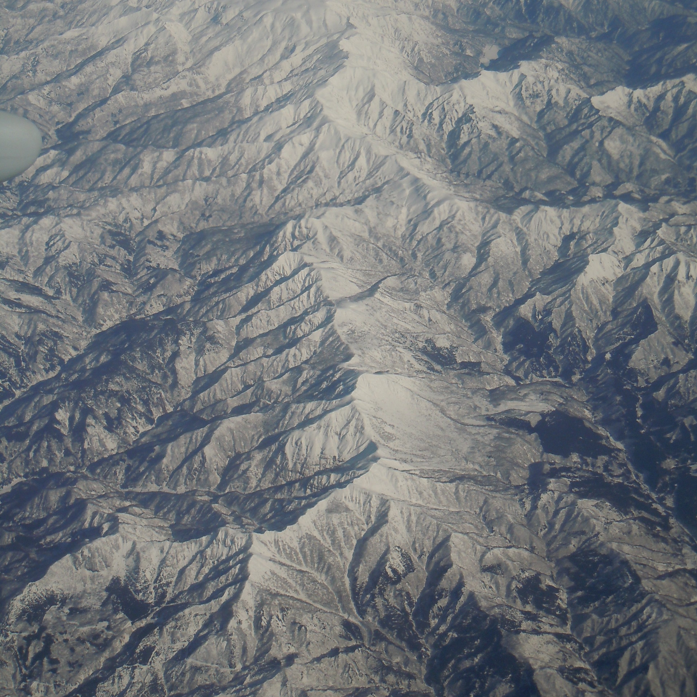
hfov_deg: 27.7
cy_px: 276
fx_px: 1412
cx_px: 351
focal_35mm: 62
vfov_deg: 27.7
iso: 100
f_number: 7.8
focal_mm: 9.3
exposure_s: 1/500
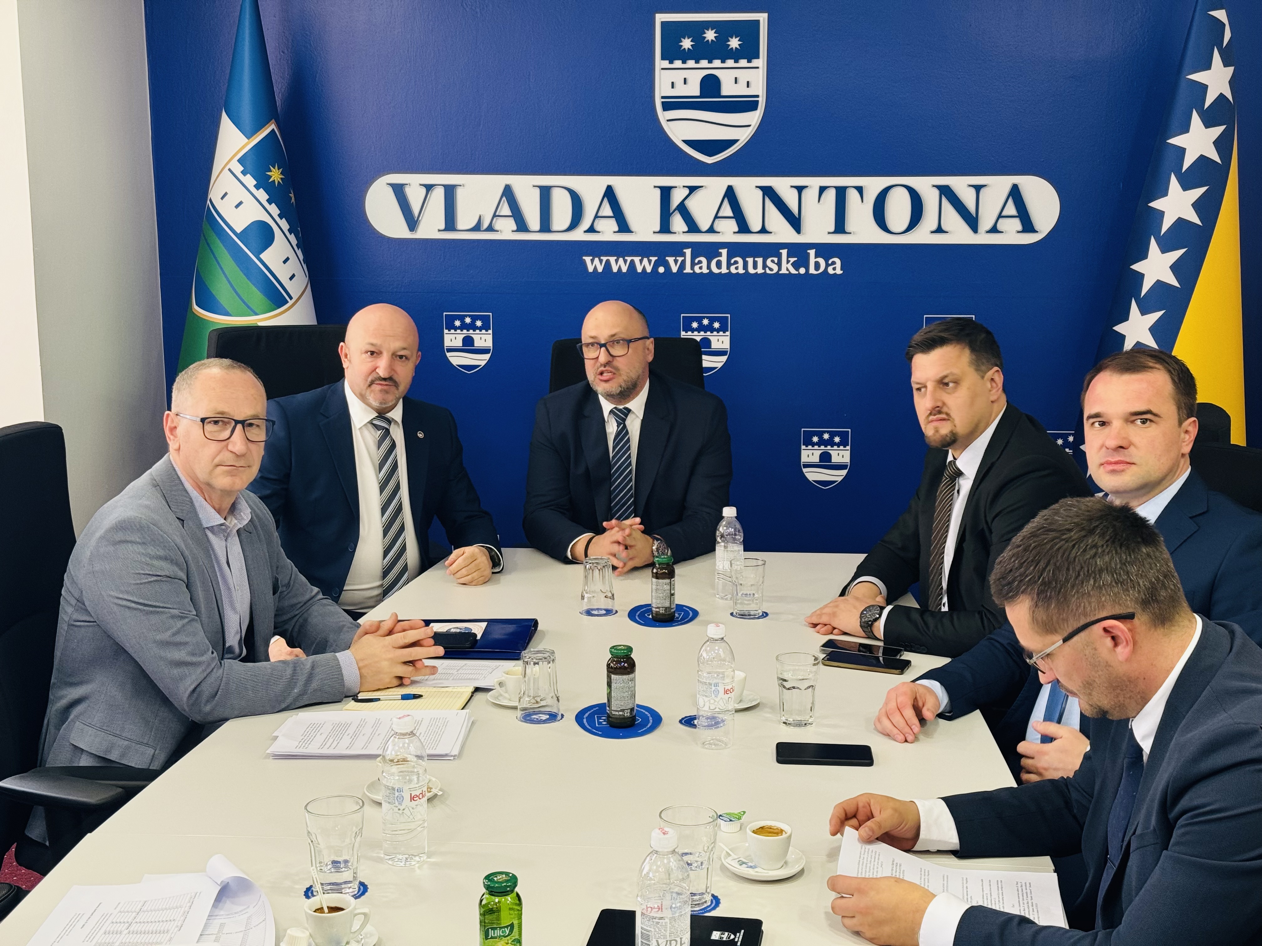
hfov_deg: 39.7
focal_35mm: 48
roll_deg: -0.2
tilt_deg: -10.7
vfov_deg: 30.3
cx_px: 631
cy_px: 473
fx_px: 1750
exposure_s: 1/50
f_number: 1.78
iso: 100
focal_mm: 6.86
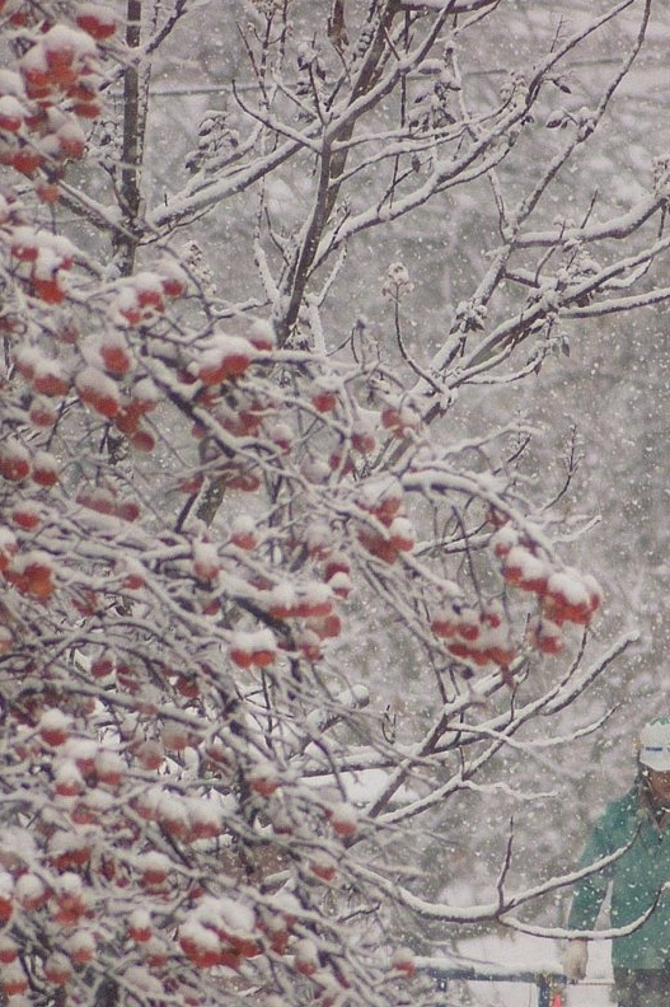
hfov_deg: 1.8
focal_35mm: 776
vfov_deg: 2.7
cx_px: 395
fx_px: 21690
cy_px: 622
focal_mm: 400
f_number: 6
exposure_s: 1/500
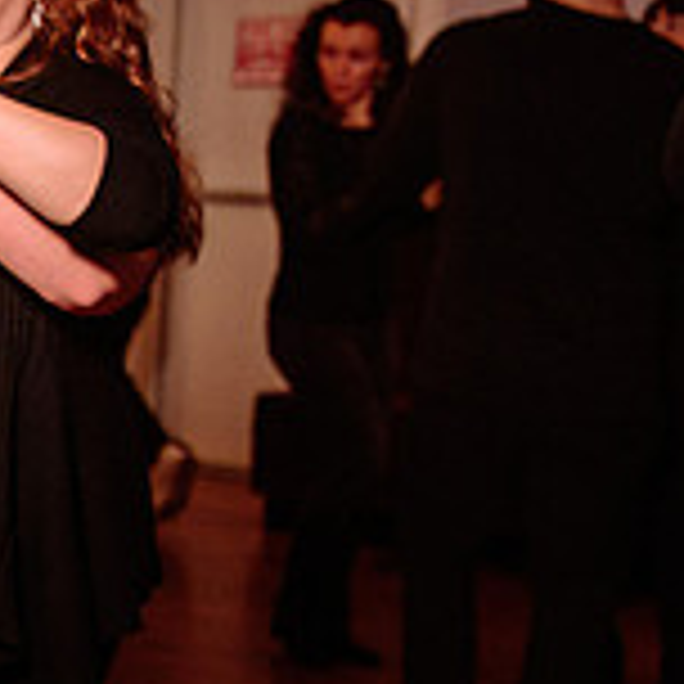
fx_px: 2191
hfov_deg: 13.9
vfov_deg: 17.7
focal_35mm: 98
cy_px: 280
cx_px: -821
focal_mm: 24
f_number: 2.8
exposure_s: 1/160
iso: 800
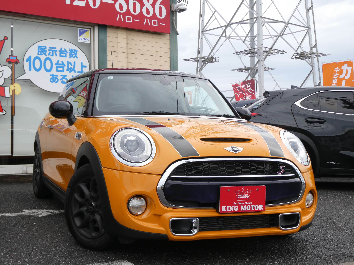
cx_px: 177
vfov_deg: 29.1
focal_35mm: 50
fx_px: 511
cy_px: 132
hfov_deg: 38.2
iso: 80
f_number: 4.1
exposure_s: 1/160
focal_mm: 9
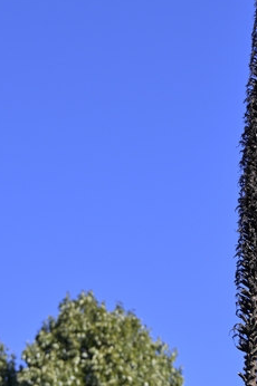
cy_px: 279
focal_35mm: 163
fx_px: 1749
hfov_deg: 8.4
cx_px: 251
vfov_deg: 12.6
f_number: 7.1
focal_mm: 55
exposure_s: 1/160
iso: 64
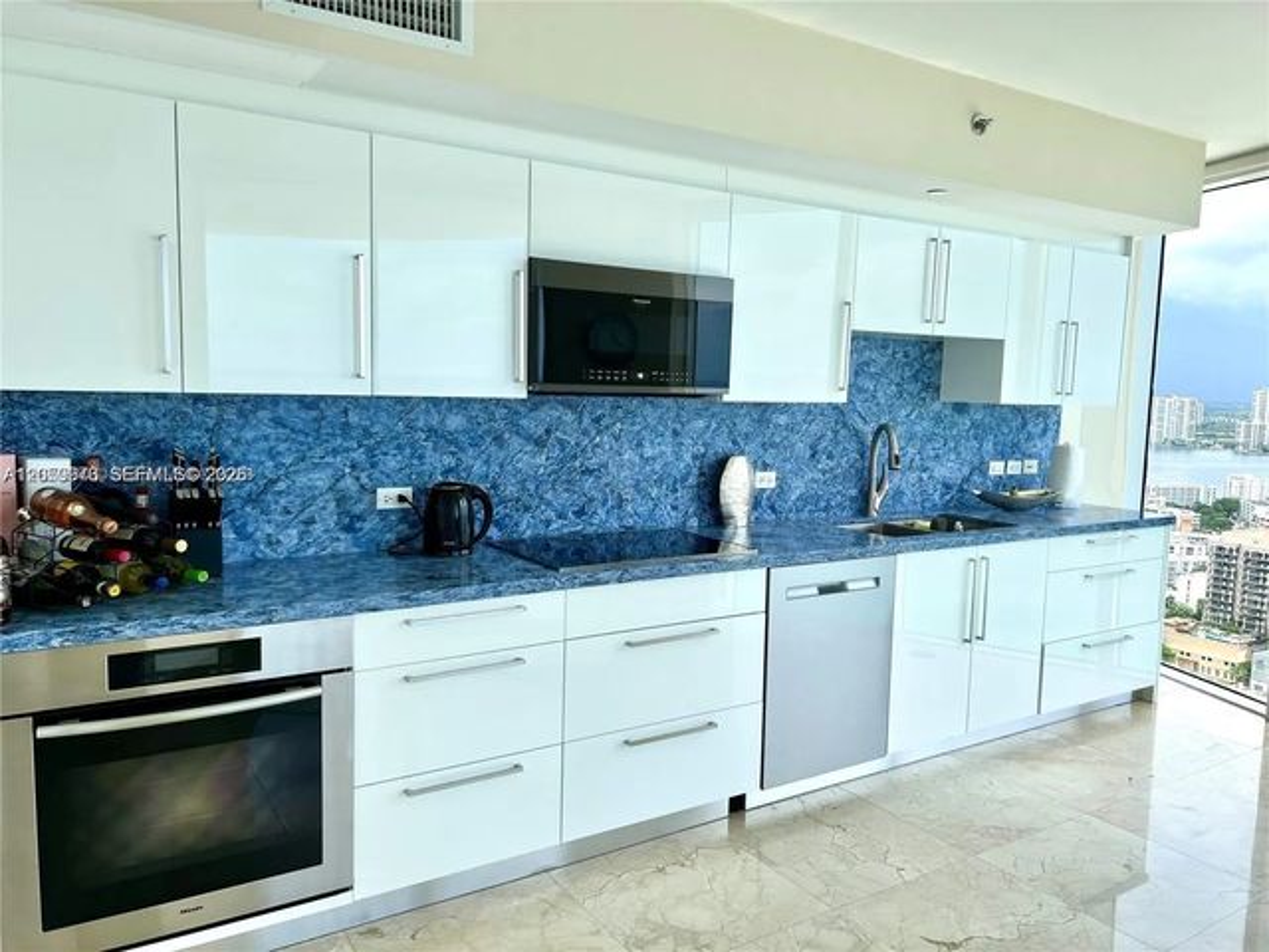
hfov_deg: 67.3
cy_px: 476
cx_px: 634
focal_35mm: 26
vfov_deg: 53.1
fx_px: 953
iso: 50
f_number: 1.5
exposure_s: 1/769
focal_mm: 5.7
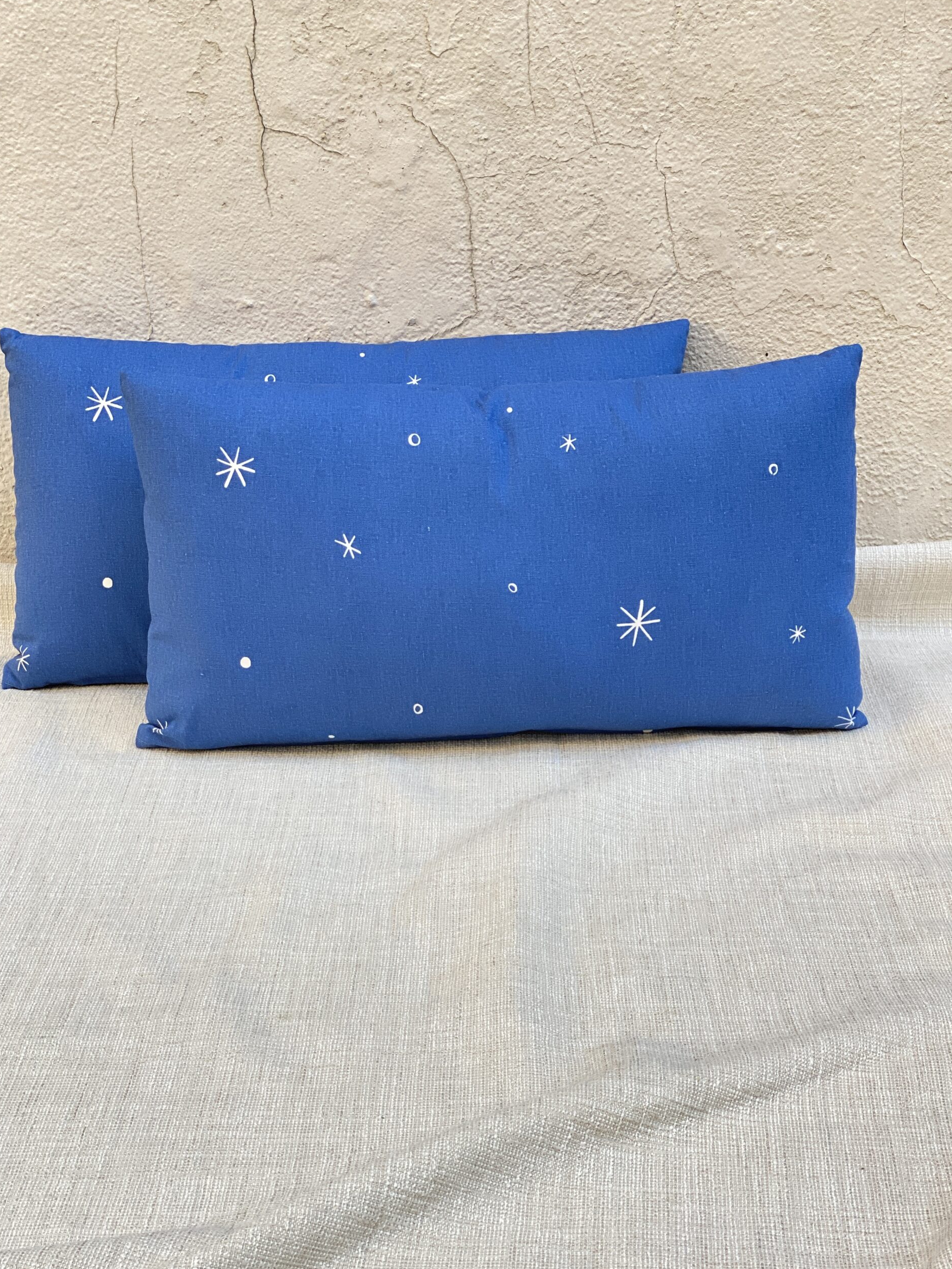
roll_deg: +1.1
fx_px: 1943
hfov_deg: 27.5
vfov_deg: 36.2
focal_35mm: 53
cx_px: 471
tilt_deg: -21.4
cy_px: 632
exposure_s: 1/122
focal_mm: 6
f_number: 2
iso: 64
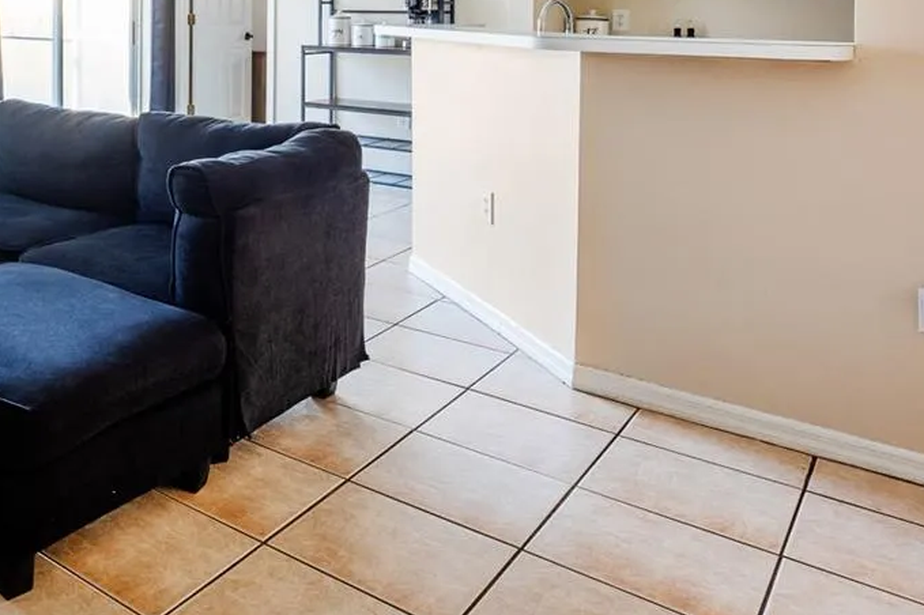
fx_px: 847
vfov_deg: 36.3
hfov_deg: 46.4
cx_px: -30
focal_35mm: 33
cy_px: 14
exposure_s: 1/25
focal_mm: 14
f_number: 9
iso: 250
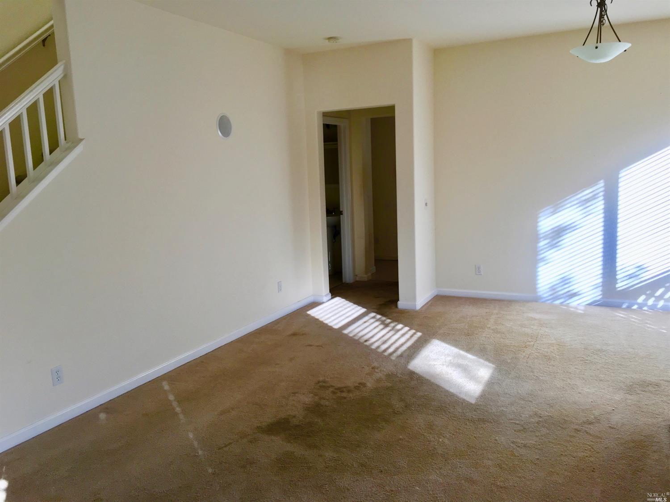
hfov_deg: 61.7
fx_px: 561
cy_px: 251
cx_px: 335
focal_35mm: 29
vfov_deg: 48.2
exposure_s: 1/120
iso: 40
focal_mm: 4.15
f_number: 2.2
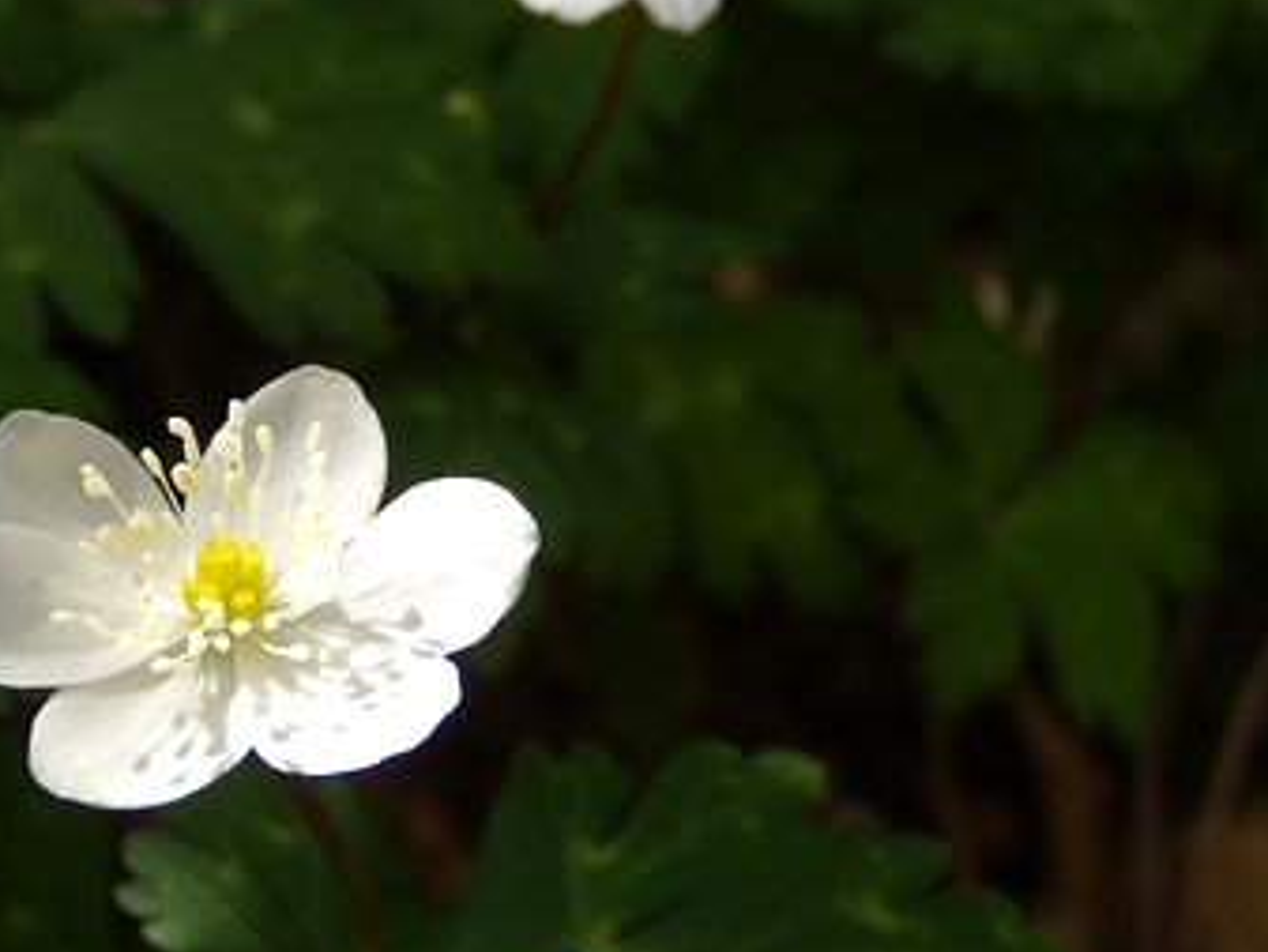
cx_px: 380
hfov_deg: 25.5
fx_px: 2785
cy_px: 331
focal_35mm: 76
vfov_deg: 19.3
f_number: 3.8
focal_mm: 8.8
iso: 80
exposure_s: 1/250
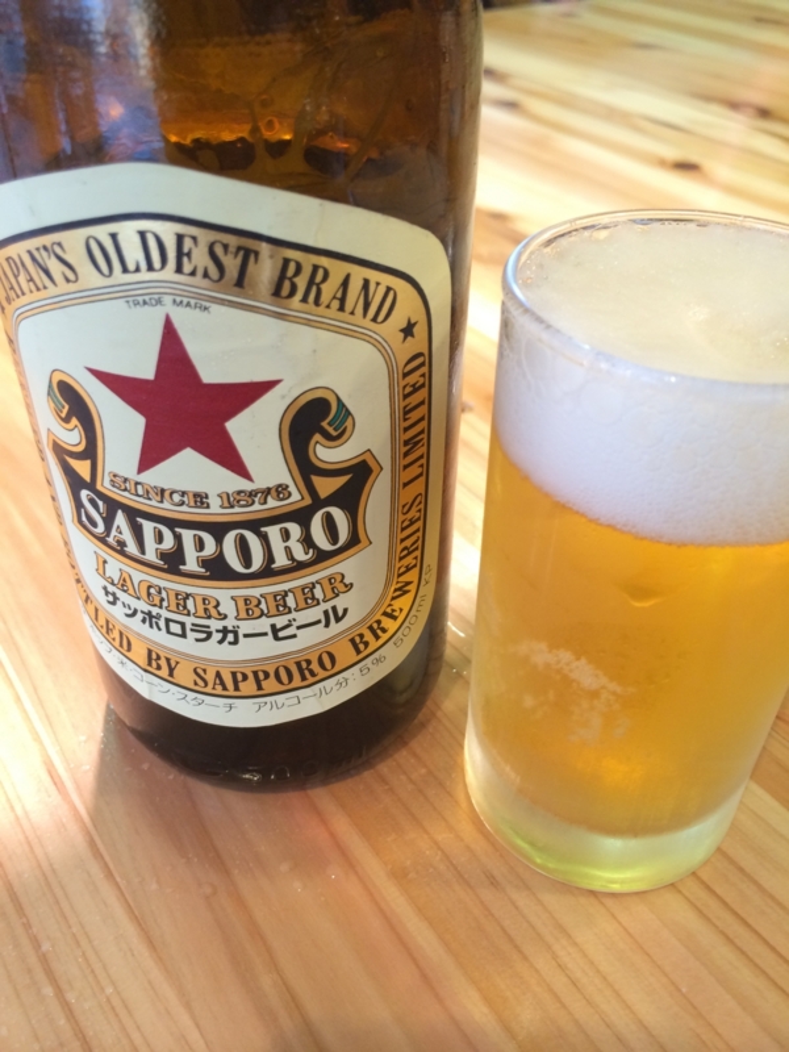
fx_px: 912
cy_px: 526
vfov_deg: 60.0
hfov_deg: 46.8
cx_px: 394
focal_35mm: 30
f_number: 2.2
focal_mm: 4.12
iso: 125
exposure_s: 1/30
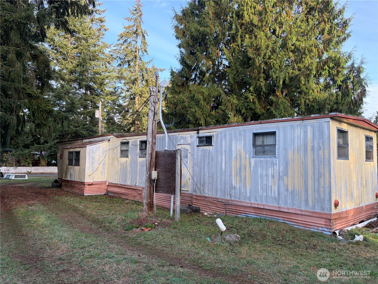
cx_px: 189
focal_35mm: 26
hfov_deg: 67.3
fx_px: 284
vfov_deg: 53.1
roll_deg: -0.4
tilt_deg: +4.5
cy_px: 142
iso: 50
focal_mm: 5.96
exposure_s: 1/173
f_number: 1.6
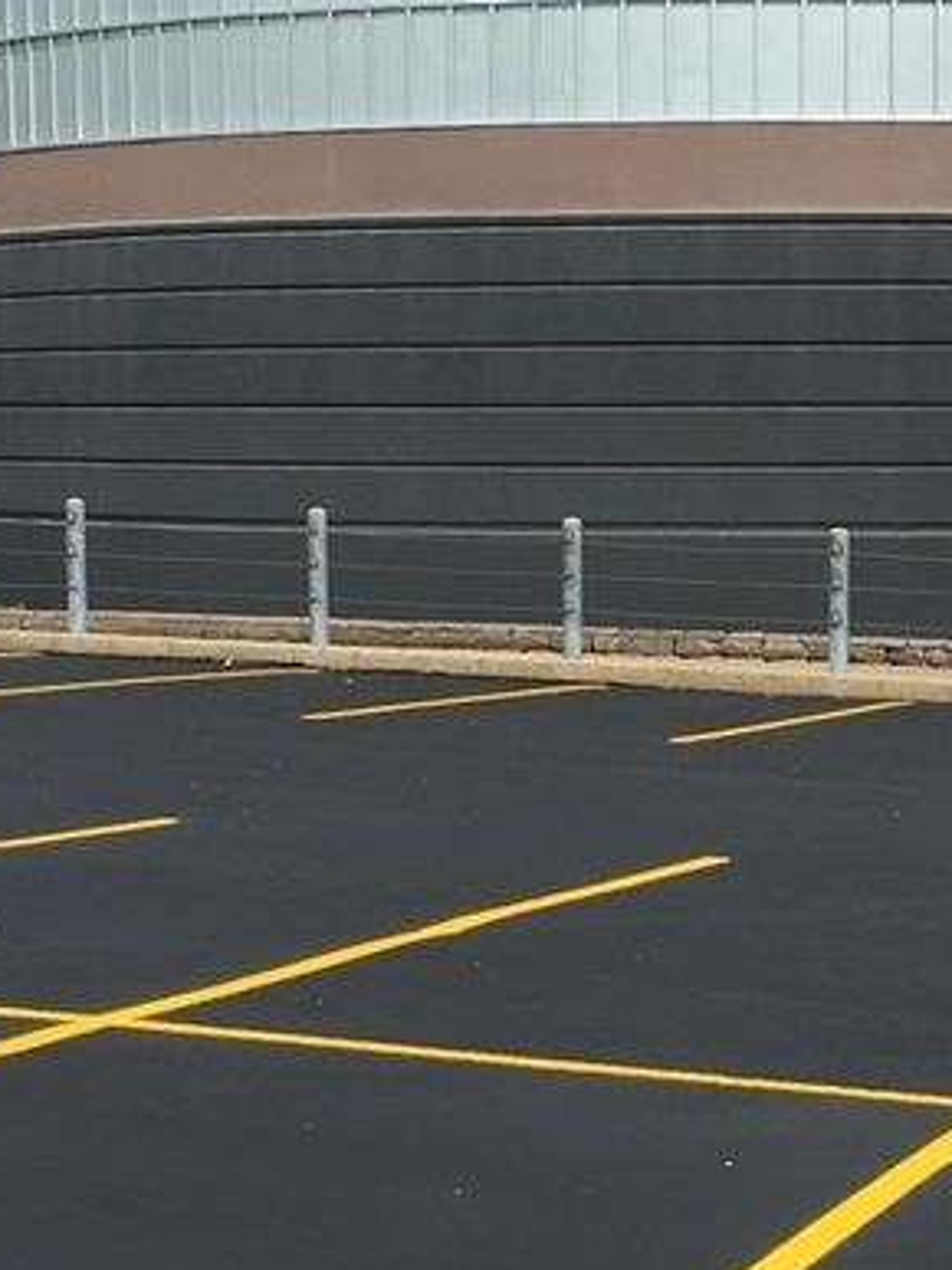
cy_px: 781
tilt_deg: -6.4
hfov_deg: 15.8
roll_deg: +0.1
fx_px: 3412
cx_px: 729
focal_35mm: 93
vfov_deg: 21.1
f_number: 2.2
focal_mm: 4.15
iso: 25
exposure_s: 1/1479
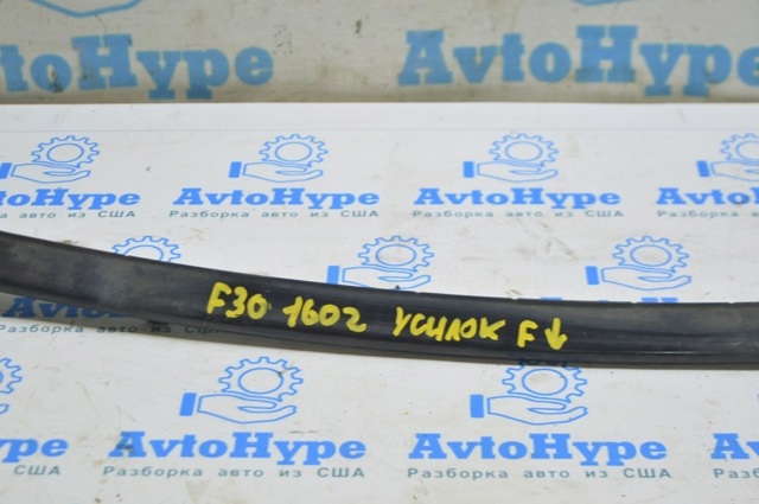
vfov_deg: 16.5
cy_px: 252
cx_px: 380
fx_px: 1737
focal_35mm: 82
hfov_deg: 24.6
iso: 400
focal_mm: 55
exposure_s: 1/20
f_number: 5.6
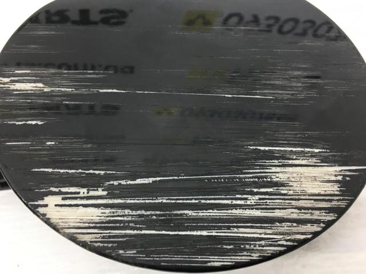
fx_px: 307
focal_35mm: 29
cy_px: 137
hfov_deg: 61.7
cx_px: 183
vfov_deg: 48.2
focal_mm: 4.15
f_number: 2.2
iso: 80
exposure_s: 1/33
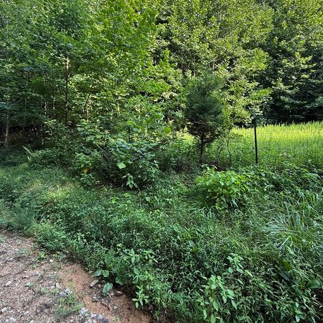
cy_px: 130
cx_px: 164
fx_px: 179
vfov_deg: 83.0
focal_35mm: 17
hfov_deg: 84.0
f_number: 2.2
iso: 50
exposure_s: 1/99
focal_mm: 2.22
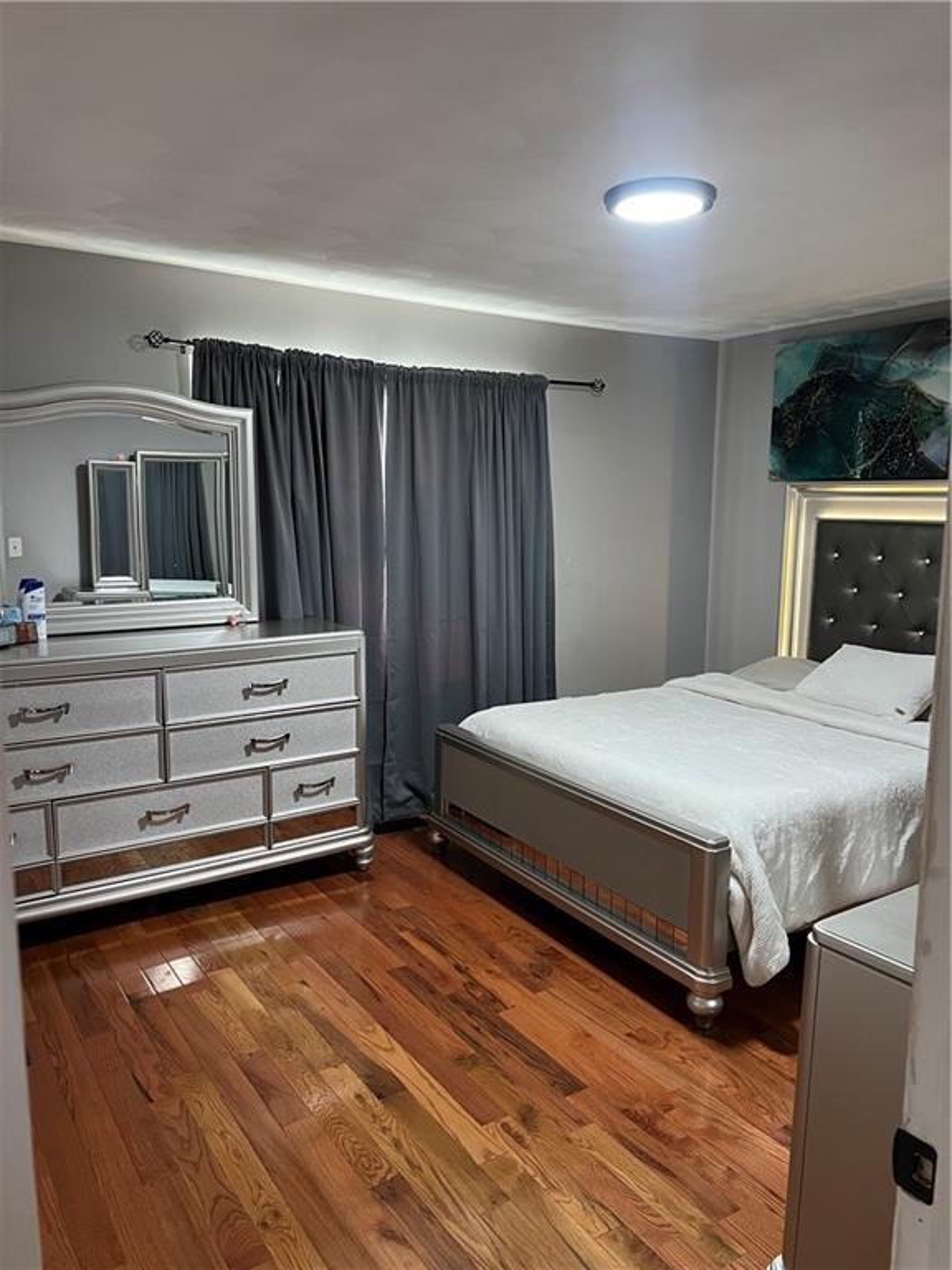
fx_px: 953
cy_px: 635
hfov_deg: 53.1
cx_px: 476
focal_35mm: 26
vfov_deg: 67.3
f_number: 1.5
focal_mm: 5.7
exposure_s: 1/60
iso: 250
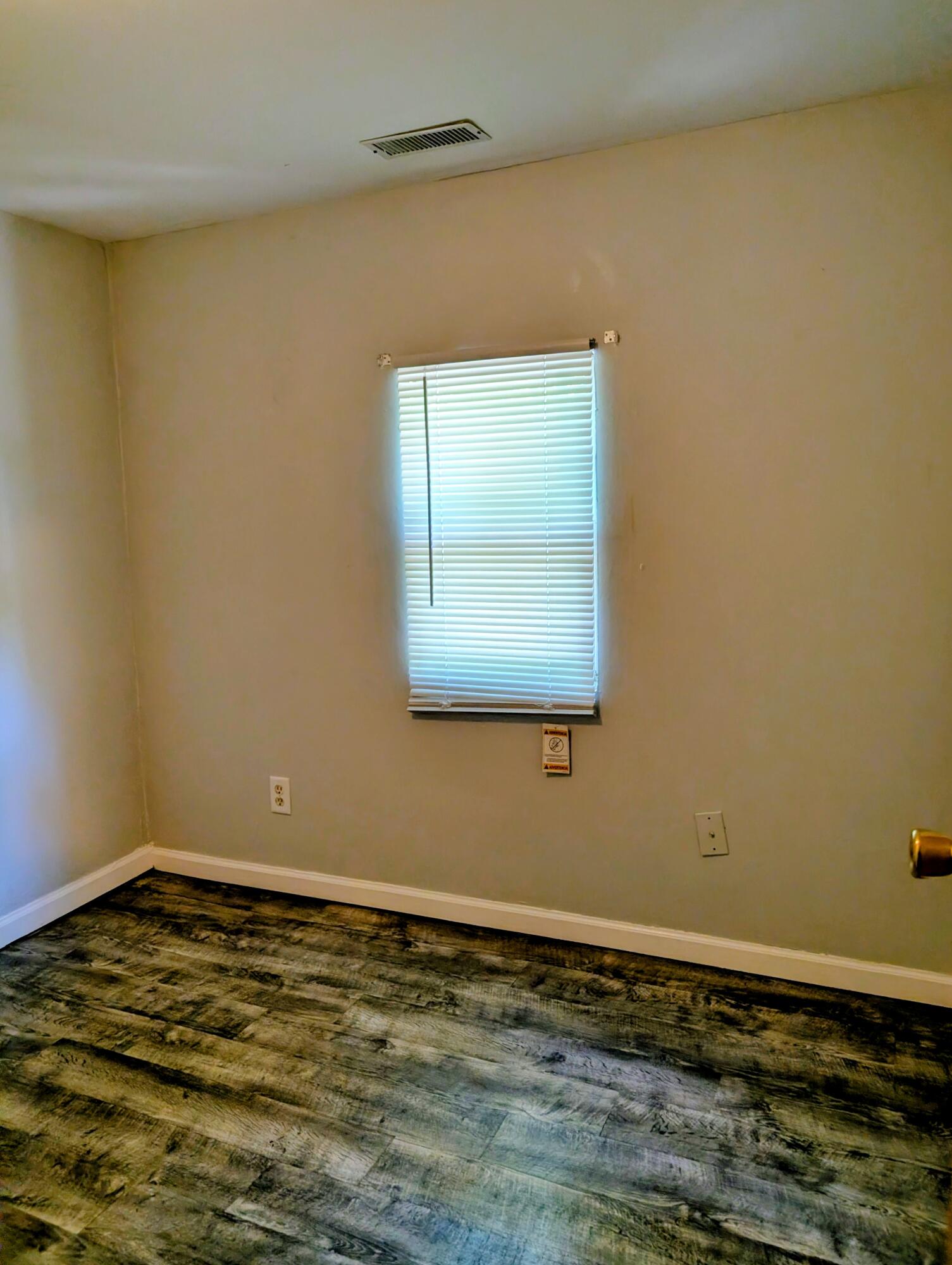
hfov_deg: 56.9
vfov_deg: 71.5
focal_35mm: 24
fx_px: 878
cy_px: 632
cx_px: 476
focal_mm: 6.9
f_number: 1.68
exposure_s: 1/169
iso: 1253
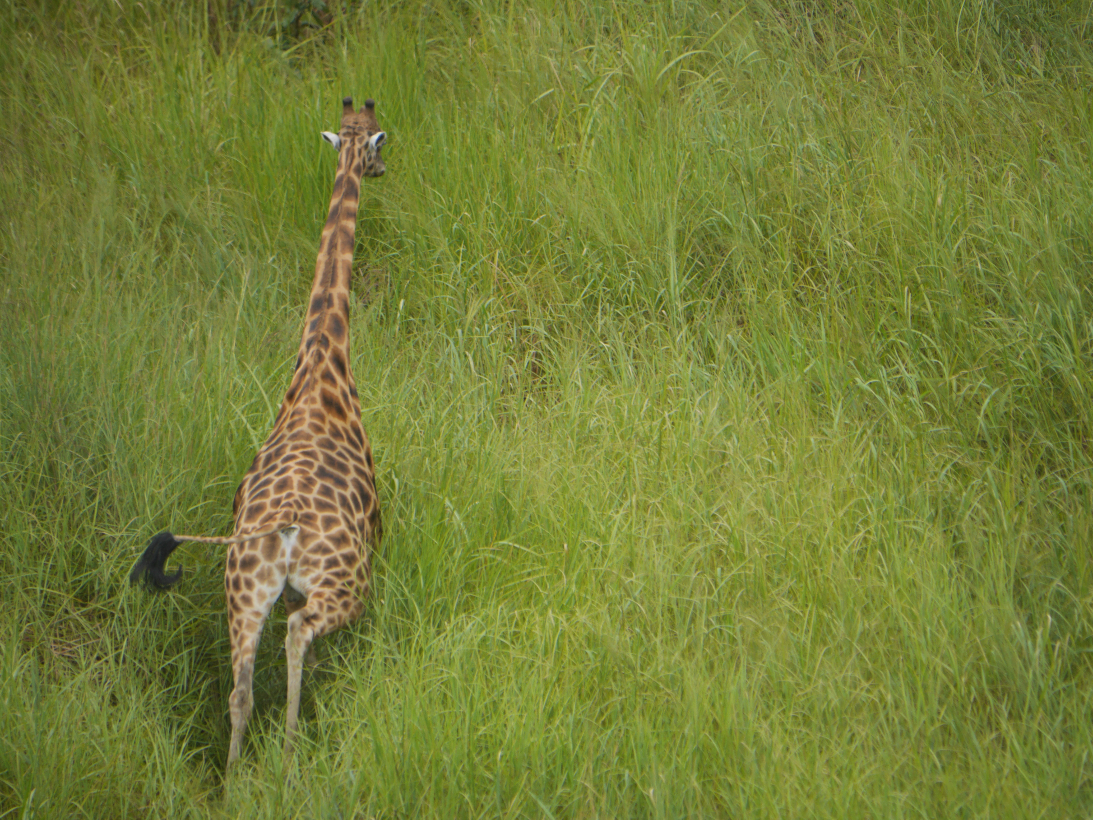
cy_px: 410
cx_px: 546
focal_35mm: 600
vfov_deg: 2.5
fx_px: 18945
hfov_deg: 3.3
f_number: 5.6
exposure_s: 1/500
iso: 250
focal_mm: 300
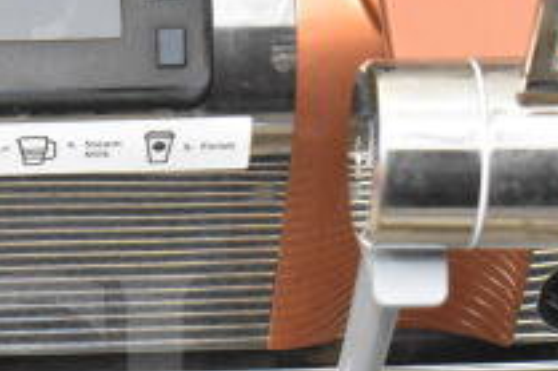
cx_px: -48
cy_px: 487
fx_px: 3531
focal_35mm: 228
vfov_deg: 6.0
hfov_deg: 9.0
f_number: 5.6
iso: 10000
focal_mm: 52
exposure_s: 1/80
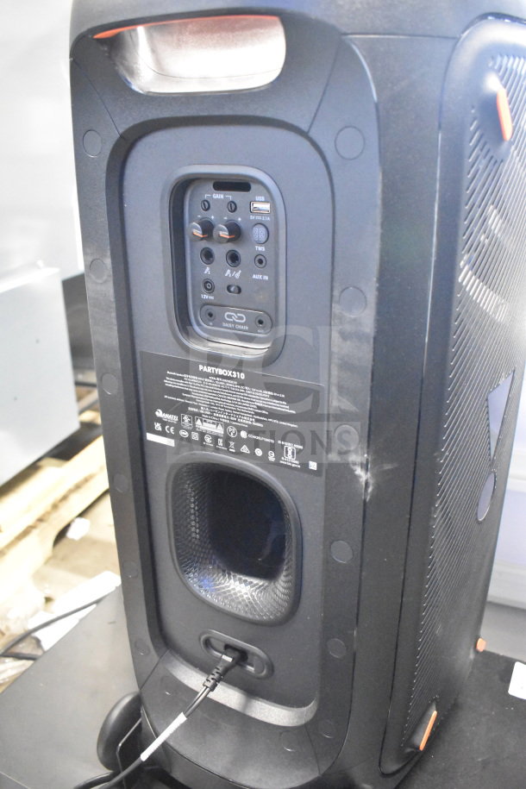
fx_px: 657
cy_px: 394
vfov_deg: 61.9
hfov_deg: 43.6
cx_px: 263
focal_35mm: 30
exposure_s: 1/30
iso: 14400
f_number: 3.5
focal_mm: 20
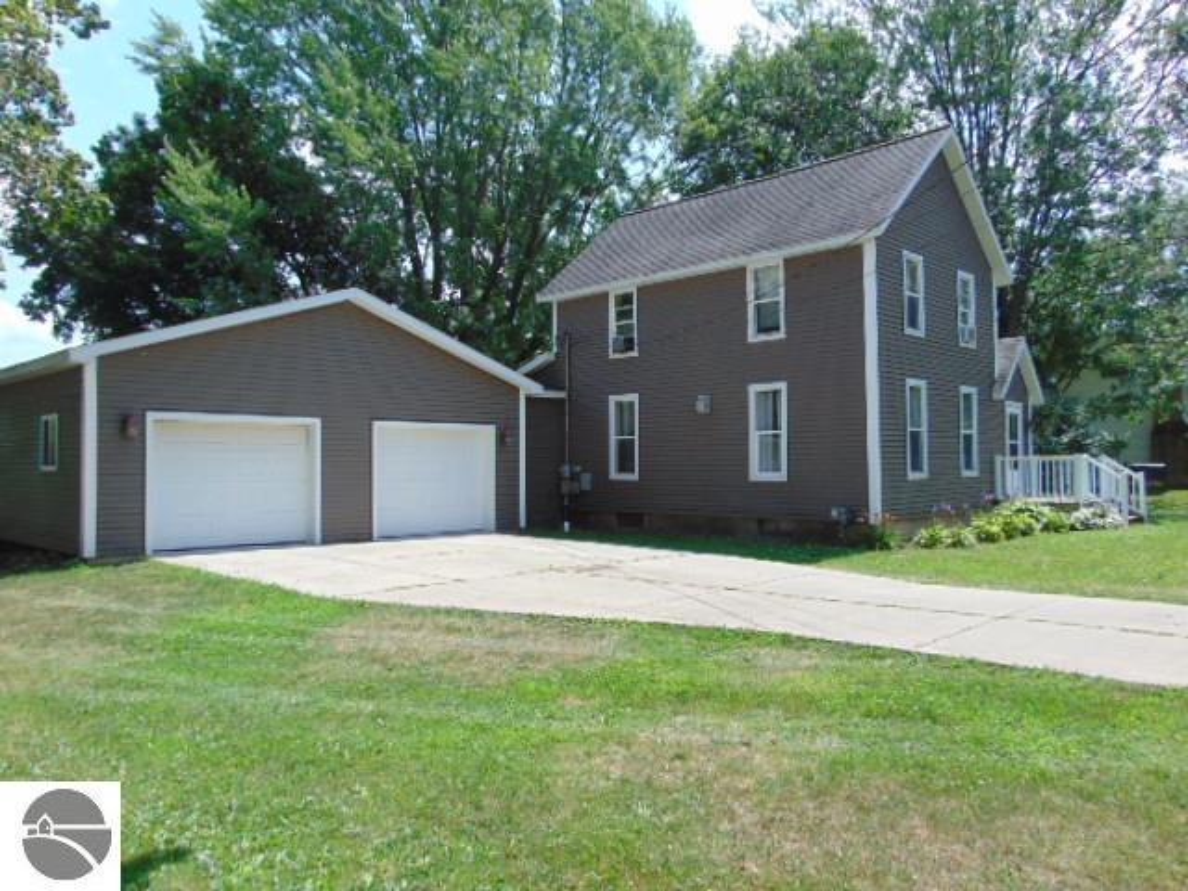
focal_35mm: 25
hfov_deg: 69.4
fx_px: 858
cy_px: 446
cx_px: 594
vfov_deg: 54.9
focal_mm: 4.5
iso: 80
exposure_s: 1/640
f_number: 3
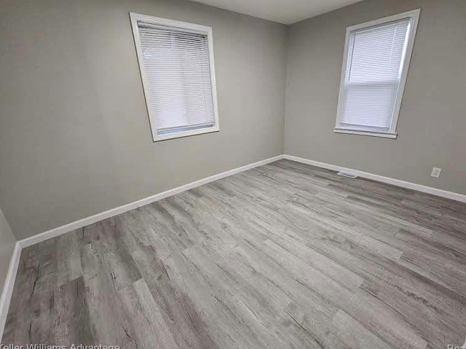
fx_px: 188
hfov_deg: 102.0
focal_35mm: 14
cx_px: 245
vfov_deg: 85.6
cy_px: 169
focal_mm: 2.2
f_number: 2.2
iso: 320
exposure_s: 1/60
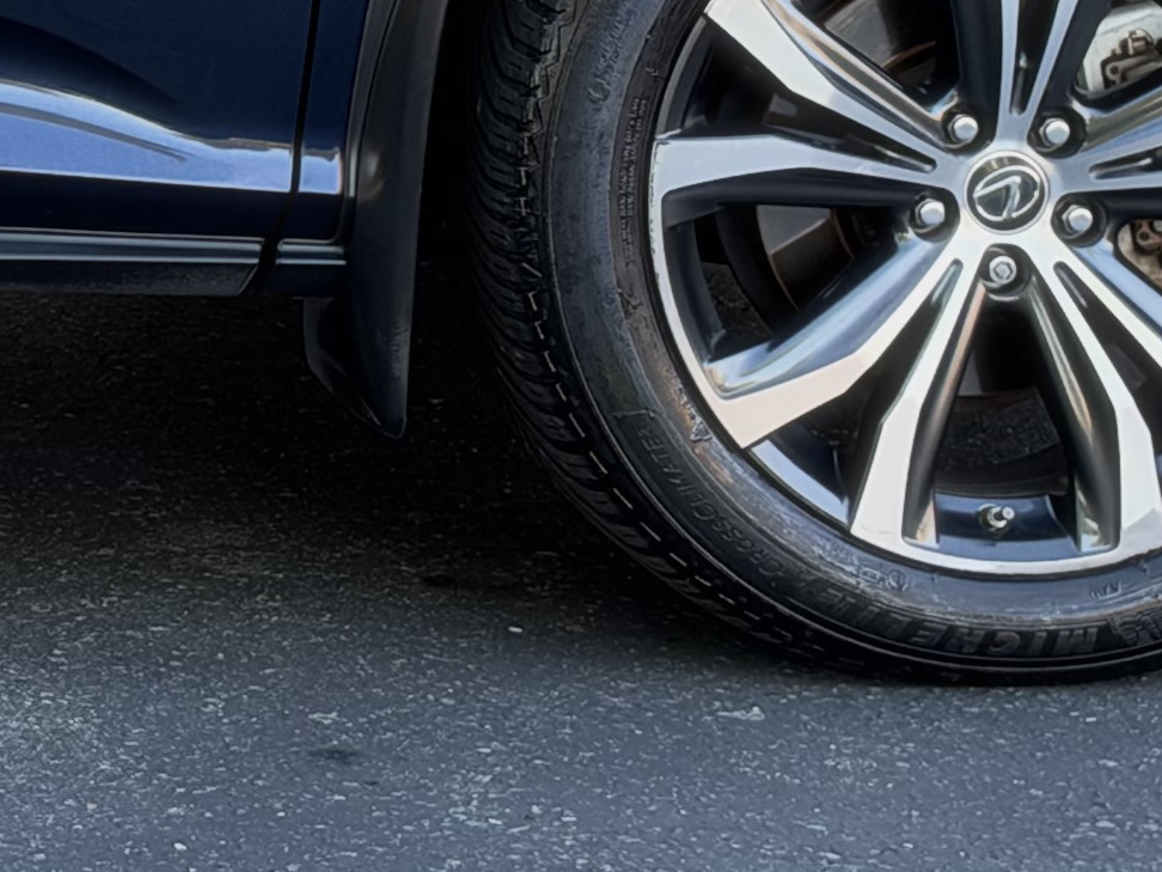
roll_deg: +1.1
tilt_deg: -3.5
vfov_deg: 10.2
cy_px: -398
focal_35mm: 141
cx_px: -883
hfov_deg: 12.8
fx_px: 4733
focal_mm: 6.93
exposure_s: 1/121
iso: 50
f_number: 1.8
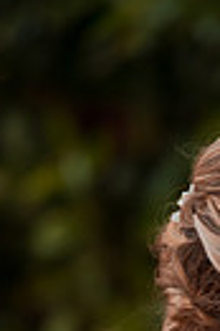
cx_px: 363
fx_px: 4264
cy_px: 460
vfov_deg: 4.4
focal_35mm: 464
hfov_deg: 2.9
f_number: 1.8
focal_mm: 135
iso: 320
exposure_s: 1/1000
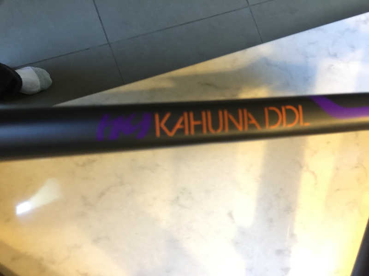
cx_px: 184
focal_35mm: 29
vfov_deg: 48.2
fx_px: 309
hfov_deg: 61.7
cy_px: 138
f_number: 2.2
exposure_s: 1/10
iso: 100
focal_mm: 4.15
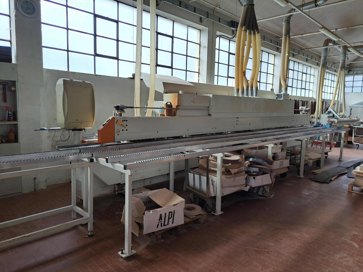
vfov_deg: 56.8
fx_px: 252
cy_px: 136
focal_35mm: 24
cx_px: 182
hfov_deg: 71.6
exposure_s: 1/112
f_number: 1.8
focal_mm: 5.23
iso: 50
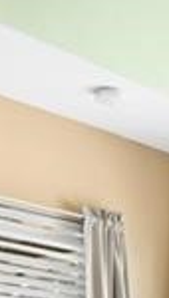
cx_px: 173
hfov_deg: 10.6
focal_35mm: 114
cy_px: 382
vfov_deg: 17.6
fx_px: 903
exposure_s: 1/4
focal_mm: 16
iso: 320
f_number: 10
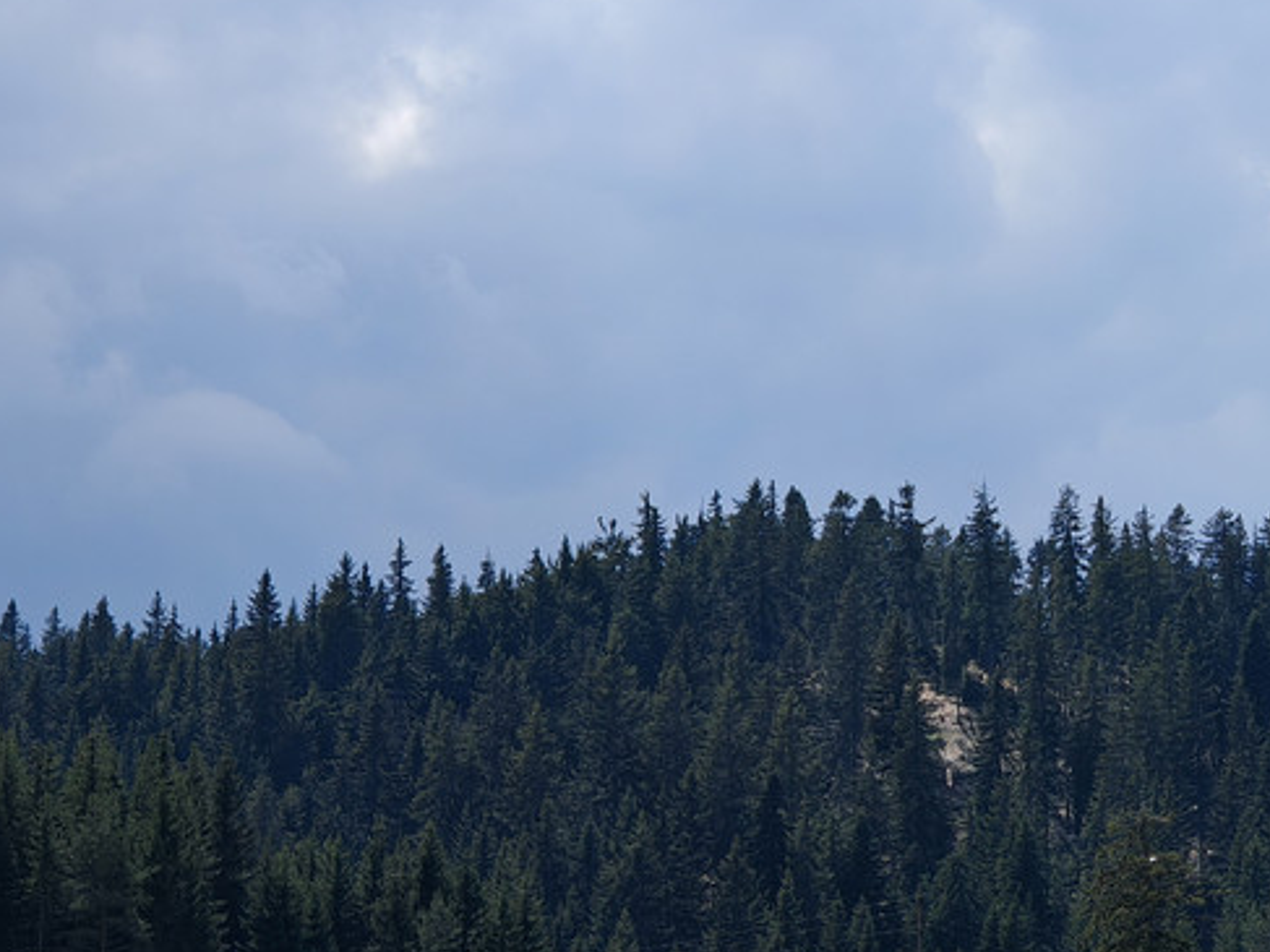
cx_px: 961
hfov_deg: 13.2
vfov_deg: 9.9
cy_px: 670
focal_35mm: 149
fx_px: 5465
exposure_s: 1/670
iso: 50
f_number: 2.6
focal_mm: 15.38
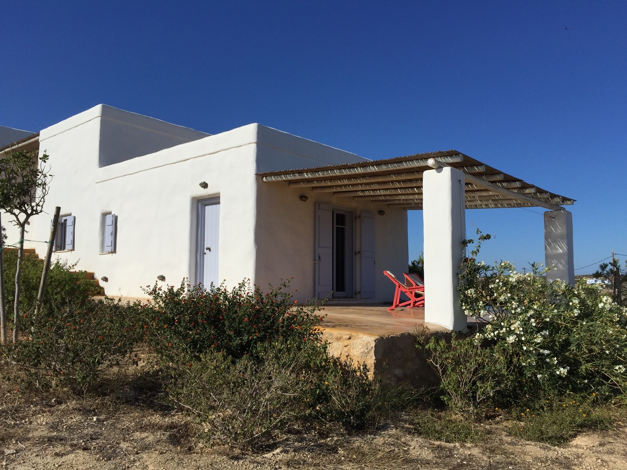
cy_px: 235
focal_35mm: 29
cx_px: 314
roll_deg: -1.8
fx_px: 525
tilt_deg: +5.9
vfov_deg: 48.2
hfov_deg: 61.7
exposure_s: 1/5650
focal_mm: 4.15
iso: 32
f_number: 2.2
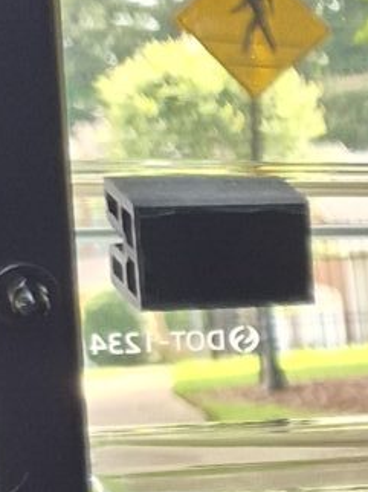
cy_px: 839
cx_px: 1374
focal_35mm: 183
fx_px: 2597
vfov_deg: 10.3
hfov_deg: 6.7
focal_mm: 5.4
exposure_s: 1/180
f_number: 1.8
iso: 64
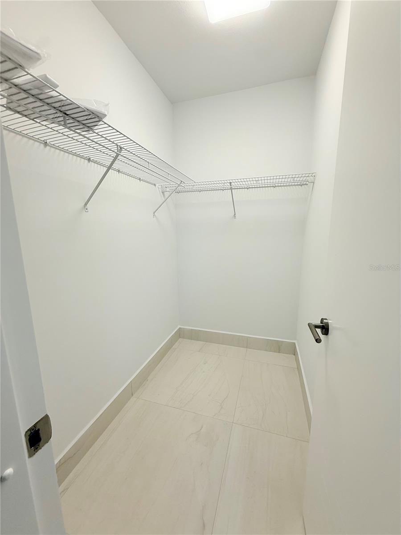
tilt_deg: -9.7
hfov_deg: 85.7
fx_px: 216
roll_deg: +1.5
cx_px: 200
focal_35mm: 14
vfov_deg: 102.1
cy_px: 268
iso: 100
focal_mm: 2.22
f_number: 2.2
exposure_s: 1/120
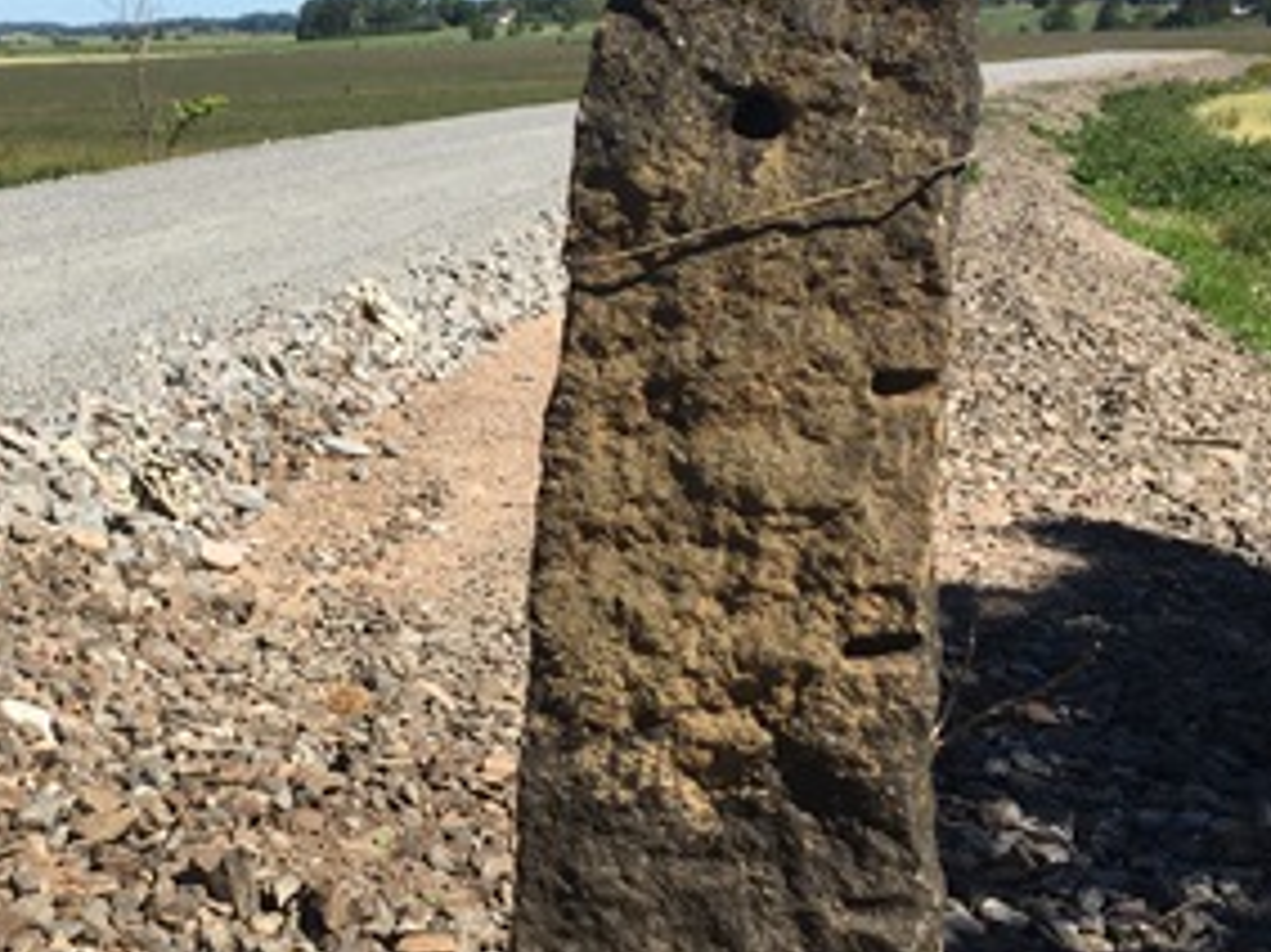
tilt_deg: -10.9
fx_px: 2275
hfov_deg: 30.6
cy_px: 467
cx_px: 290
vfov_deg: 23.6
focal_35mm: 62
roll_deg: +0.8
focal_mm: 4.15
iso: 25
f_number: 2.2
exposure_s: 1/1425
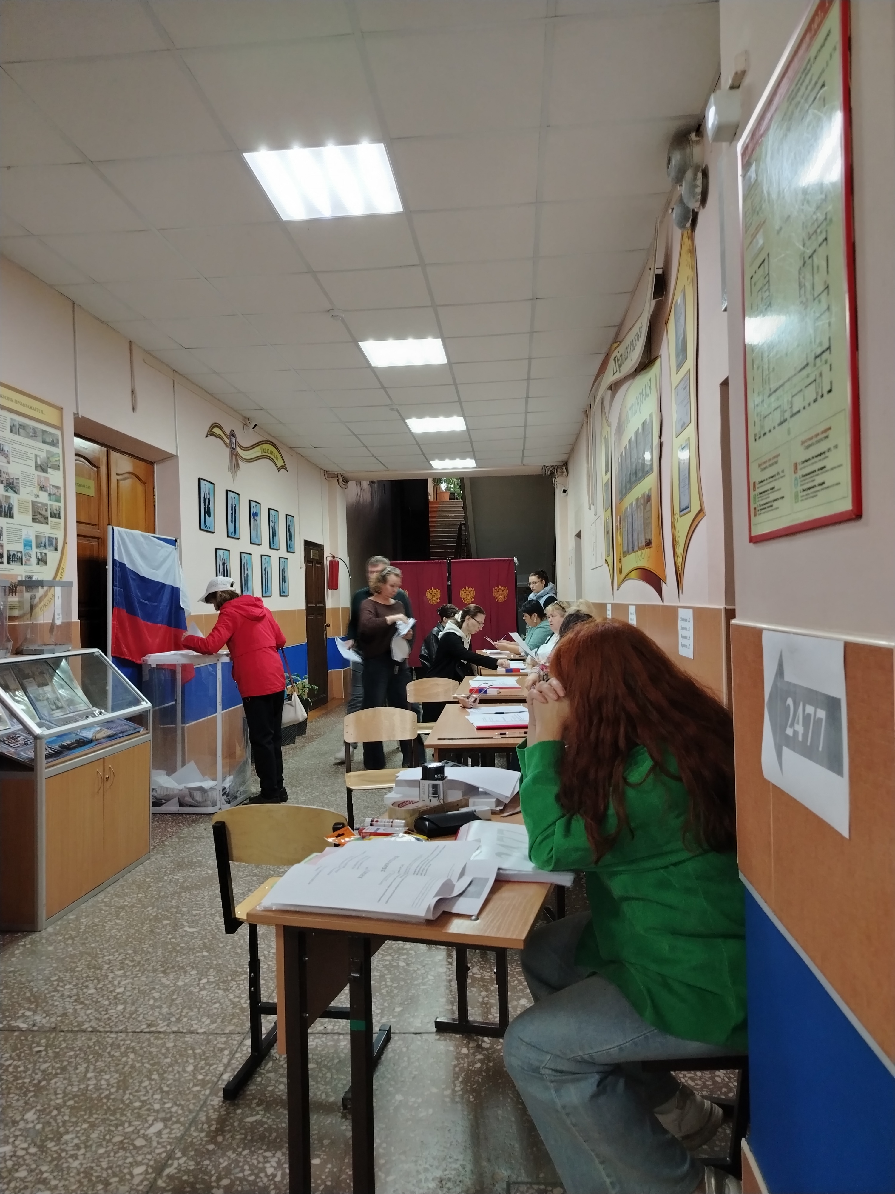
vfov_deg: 71.6
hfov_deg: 56.8
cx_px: 448
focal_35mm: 24
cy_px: 597
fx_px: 827
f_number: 1.75
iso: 538
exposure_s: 1/33.3
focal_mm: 5.25
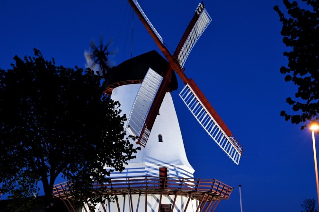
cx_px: 150
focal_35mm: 73
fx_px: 646
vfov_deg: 18.6
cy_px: 122
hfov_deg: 27.7
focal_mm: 41
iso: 200
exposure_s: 1.3
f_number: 8
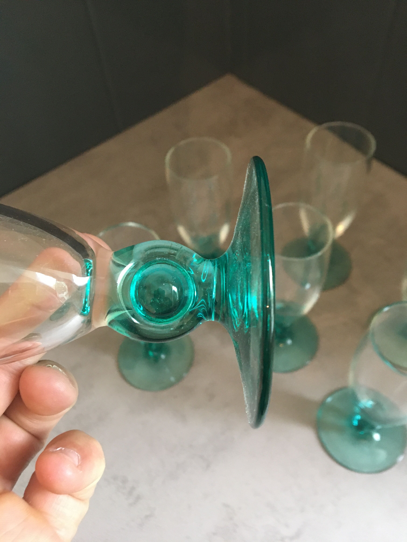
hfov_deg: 48.2
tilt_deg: -54.7
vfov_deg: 61.7
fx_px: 455
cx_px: 204
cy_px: 271
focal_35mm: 29
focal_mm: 4.15
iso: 200
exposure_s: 1/25
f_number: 2.2
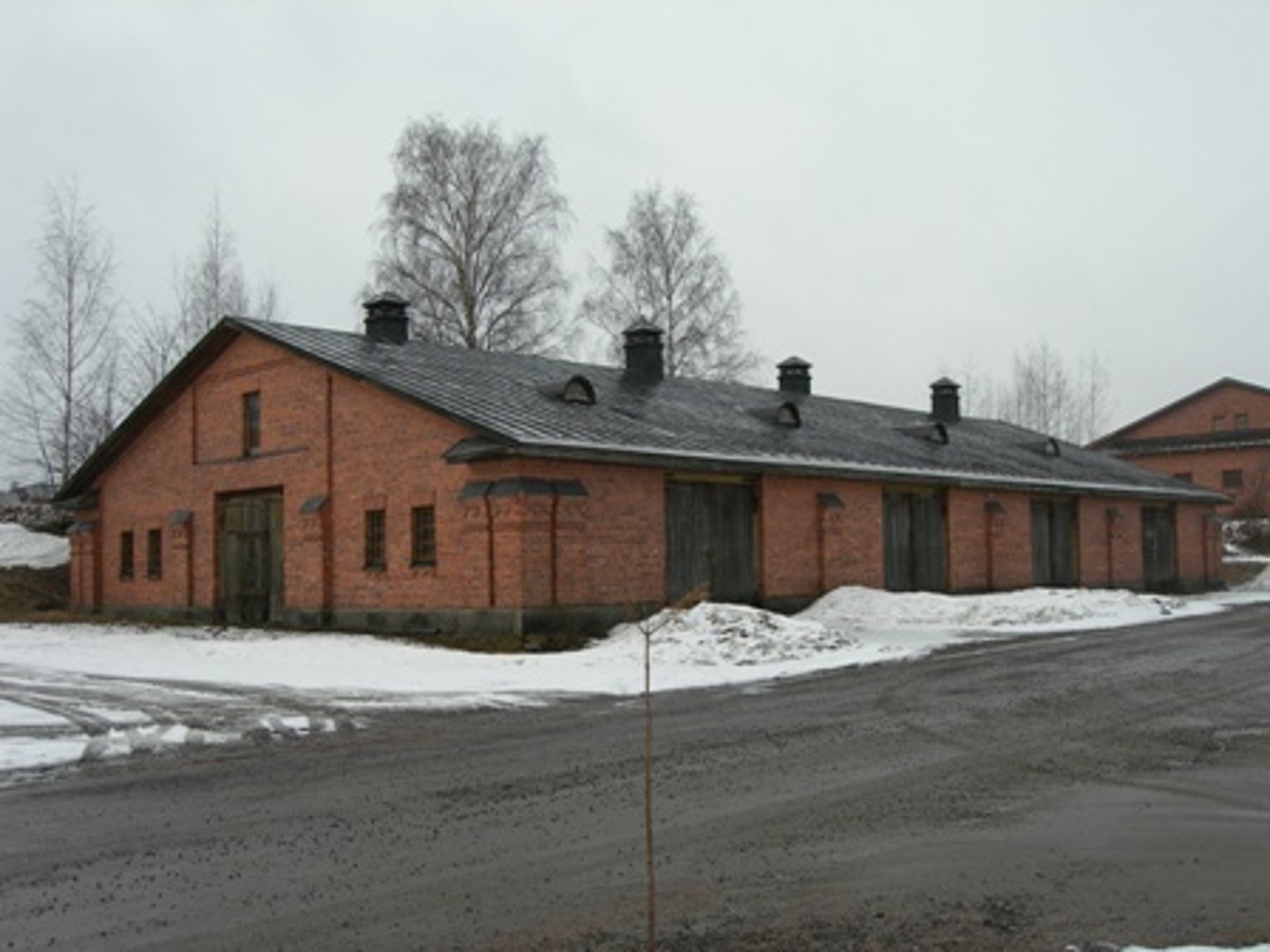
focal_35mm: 38
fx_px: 1394
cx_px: 635
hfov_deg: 49.0
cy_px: 476
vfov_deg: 37.7
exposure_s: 1/302
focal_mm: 7.8
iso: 50
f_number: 4.8
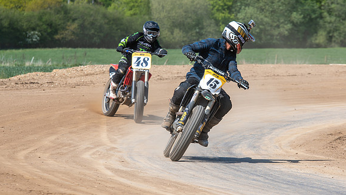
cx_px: 208
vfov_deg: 4.8
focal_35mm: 251
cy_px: 98
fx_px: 2303
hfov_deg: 8.6
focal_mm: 185
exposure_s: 1/200
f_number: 8
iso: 100
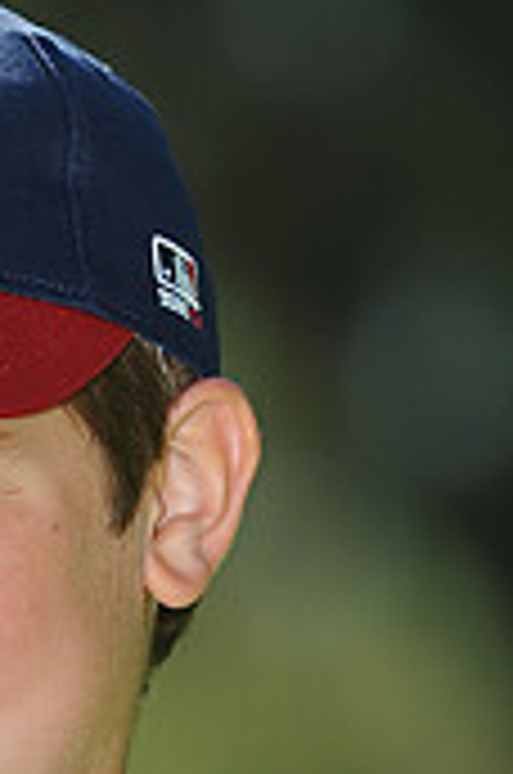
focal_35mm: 675
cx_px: -81
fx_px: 14485
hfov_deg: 2.0
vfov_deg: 3.1
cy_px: 918
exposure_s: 1/800
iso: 200
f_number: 4.5
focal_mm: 200
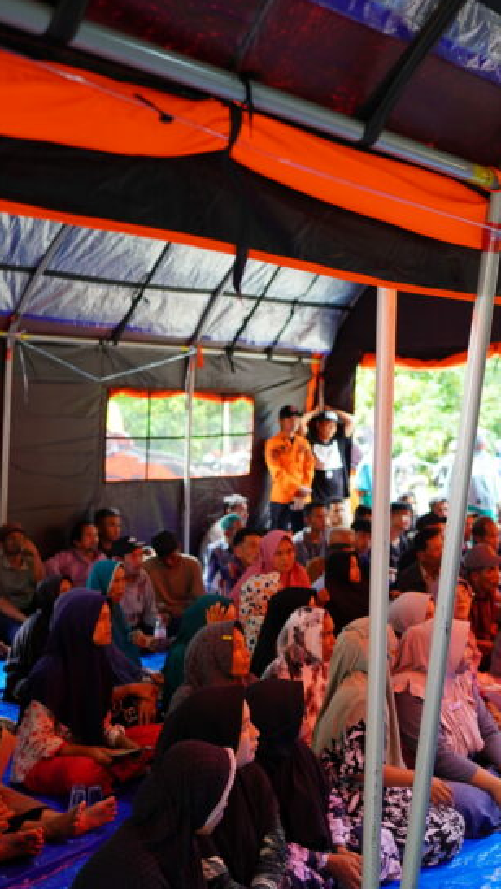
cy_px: 454
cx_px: 426
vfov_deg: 36.6
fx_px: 1345
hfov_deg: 20.8
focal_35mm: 57
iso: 400
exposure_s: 1/160
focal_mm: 35
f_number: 2.5
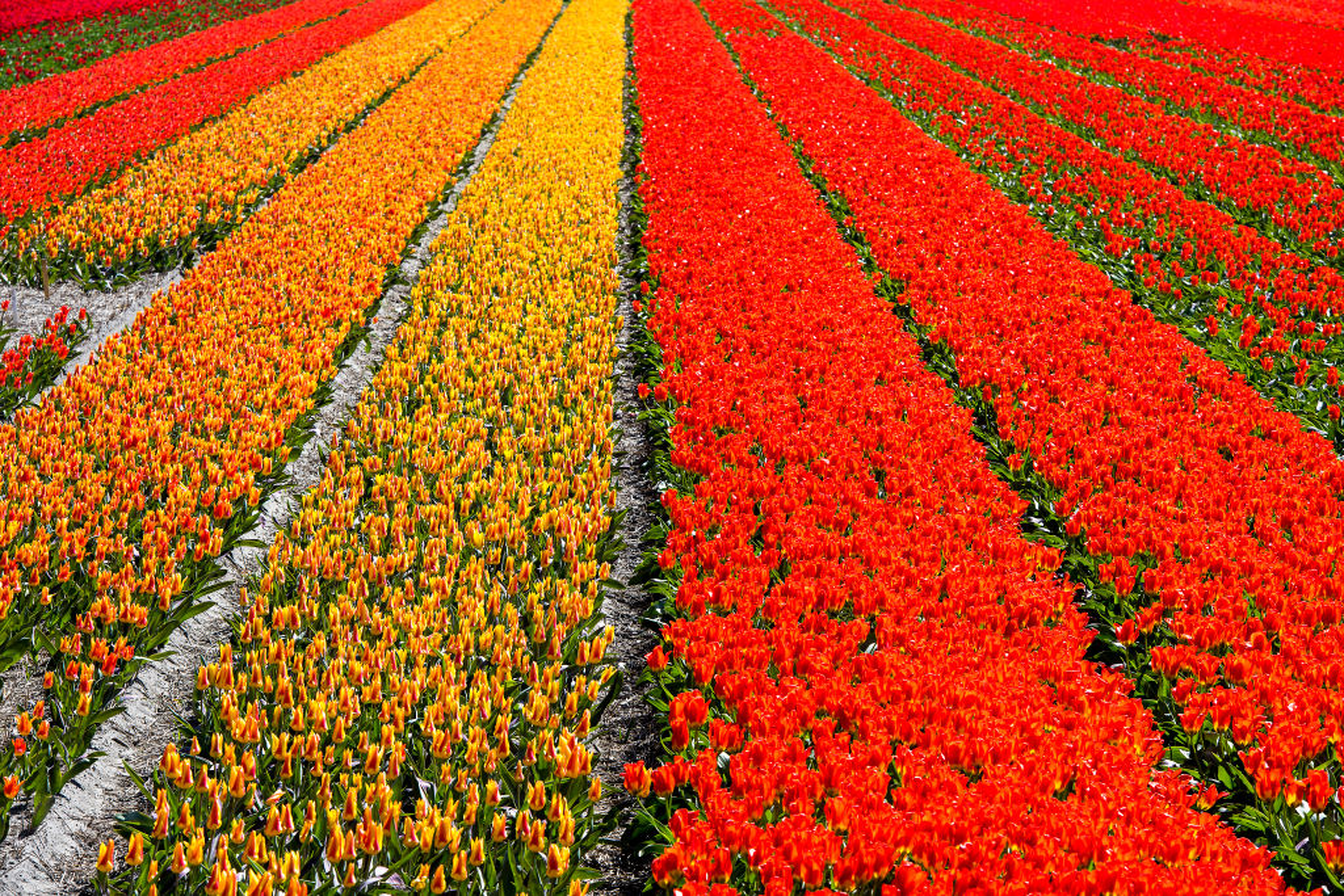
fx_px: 5040
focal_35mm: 135
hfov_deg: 15.2
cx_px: 672
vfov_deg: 10.2
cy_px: 448
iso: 100
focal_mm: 135
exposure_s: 1/200
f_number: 8
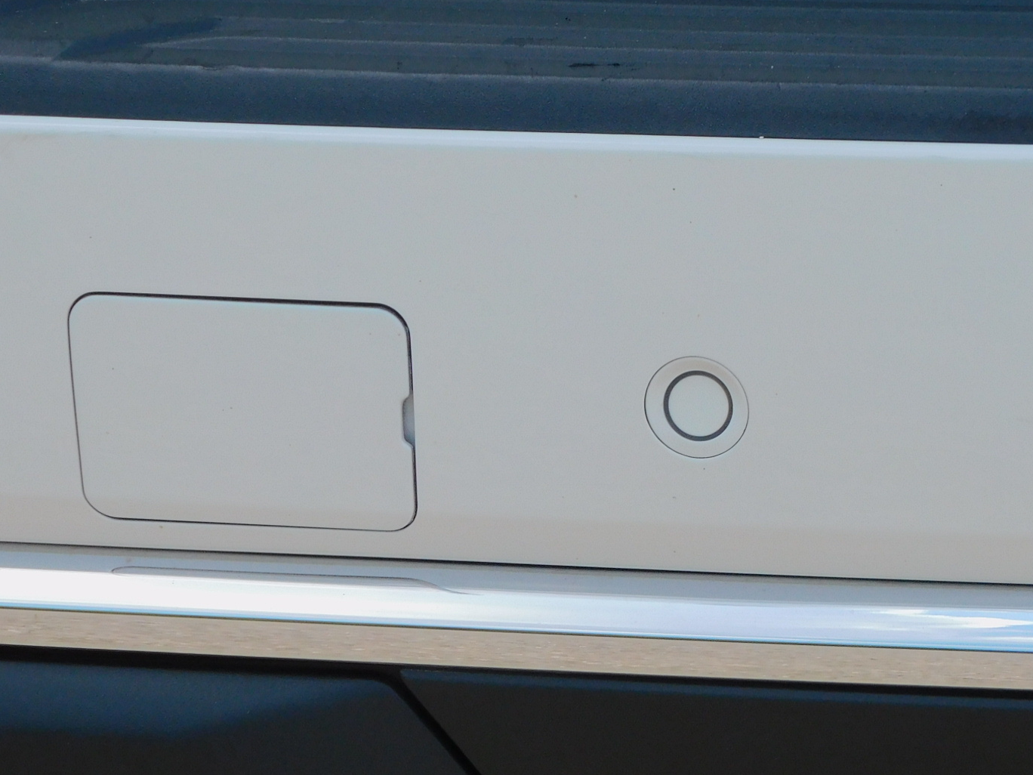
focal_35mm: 548
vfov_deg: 2.7
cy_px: 431
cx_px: 712
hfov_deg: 3.6
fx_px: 16353
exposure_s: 1/400
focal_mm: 59.1
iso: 125
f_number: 5.5
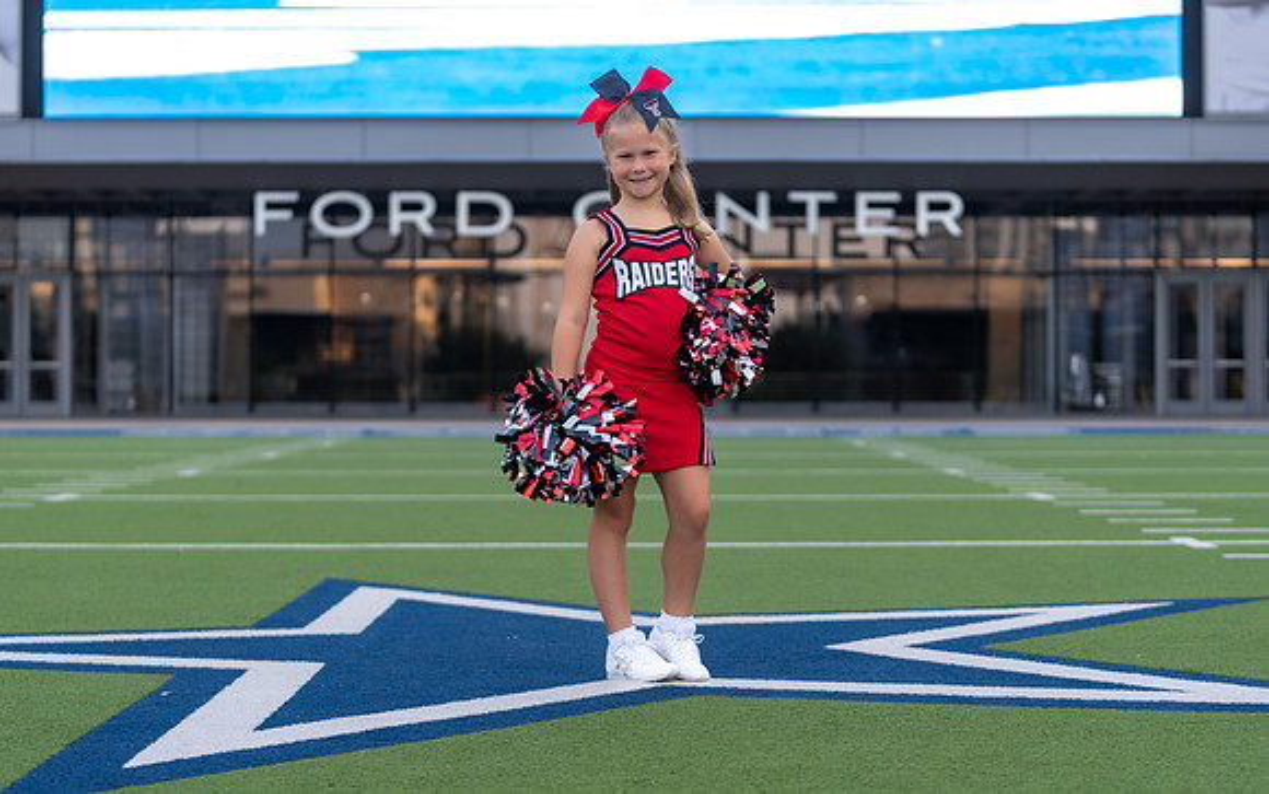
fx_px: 2660
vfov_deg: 17.0
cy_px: 363
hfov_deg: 26.8
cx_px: 646
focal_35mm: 77
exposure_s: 1/320
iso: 160
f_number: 2.8
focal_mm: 70
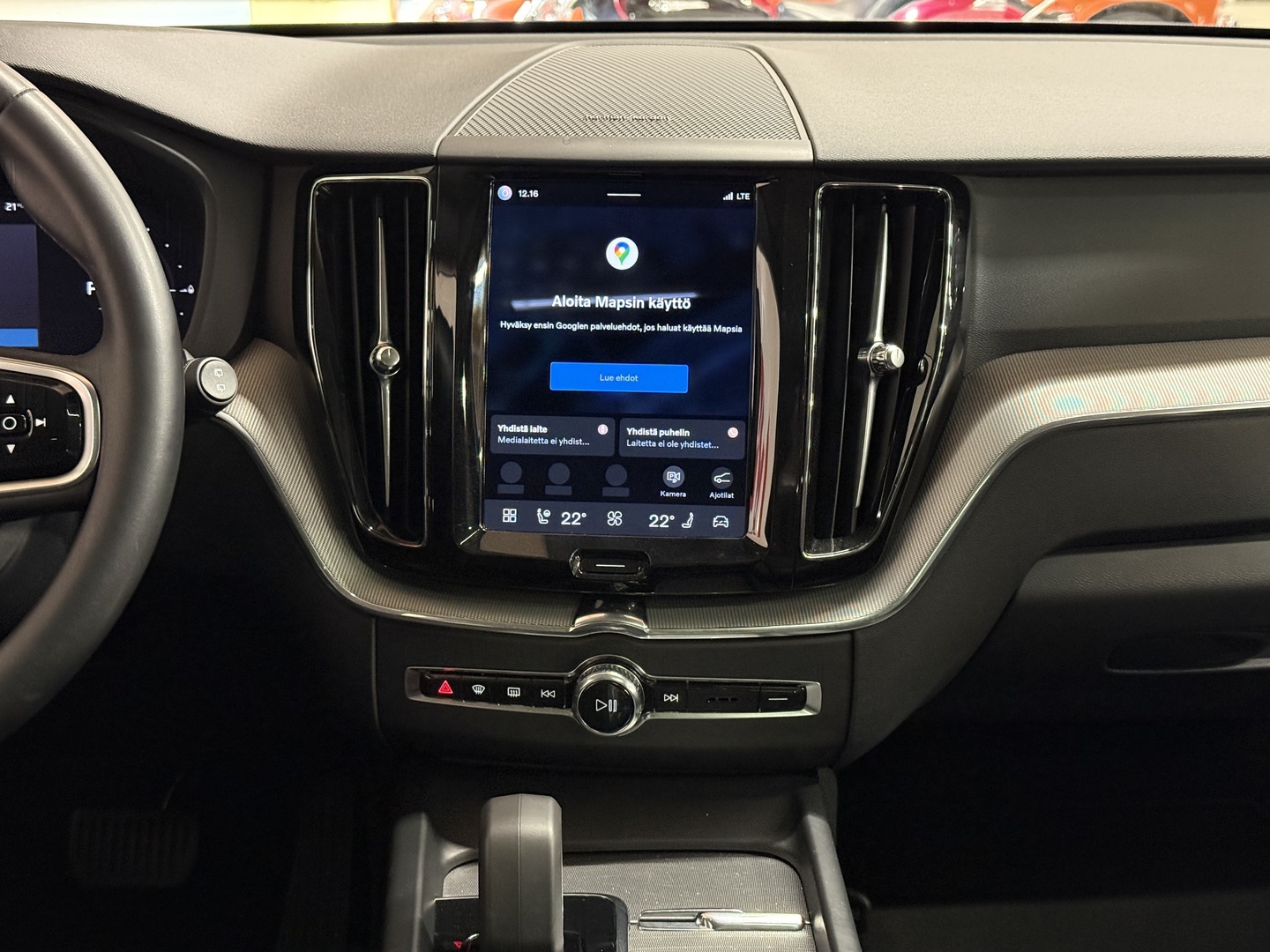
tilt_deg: -19.7
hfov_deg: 39.7
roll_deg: +0.4
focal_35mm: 48
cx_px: 635
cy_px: 476
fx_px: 1761
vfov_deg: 30.3
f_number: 1.78
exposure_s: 1/33
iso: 500
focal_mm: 6.76
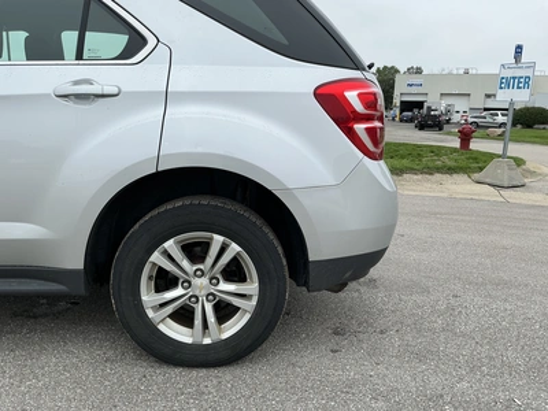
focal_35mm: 28
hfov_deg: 63.4
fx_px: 443
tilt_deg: -9.9
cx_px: 274
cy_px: 206
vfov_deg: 49.7
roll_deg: -1.7
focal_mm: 3
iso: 25
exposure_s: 1/749
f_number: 1.8
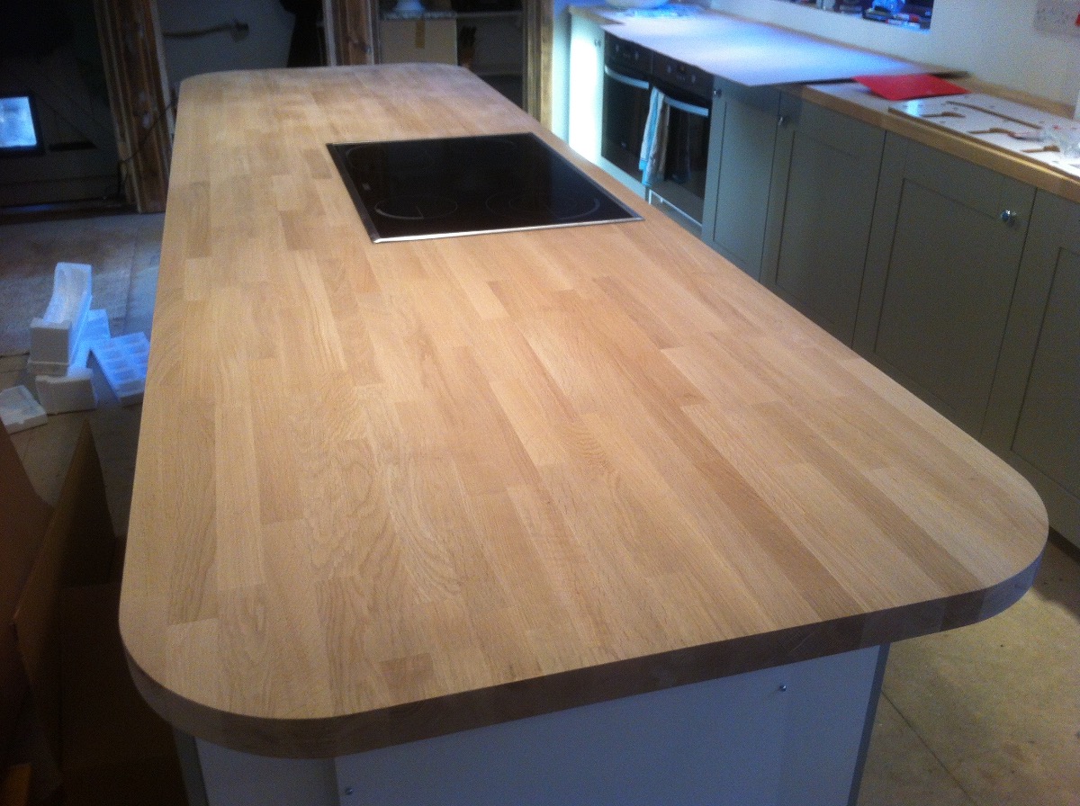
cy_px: 403
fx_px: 1090
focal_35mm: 35
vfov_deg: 40.6
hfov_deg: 52.7
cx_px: 540
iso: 100
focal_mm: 3.85
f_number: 2.8
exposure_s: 1/15
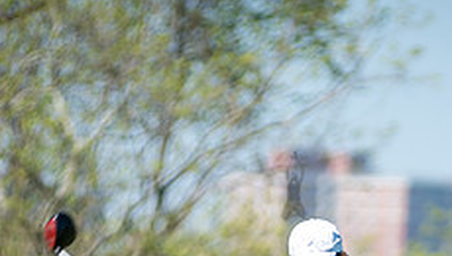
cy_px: 428
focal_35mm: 695
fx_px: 8339
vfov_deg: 1.8
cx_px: 455
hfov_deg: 3.1
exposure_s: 1/800
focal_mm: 200
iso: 100
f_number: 3.5
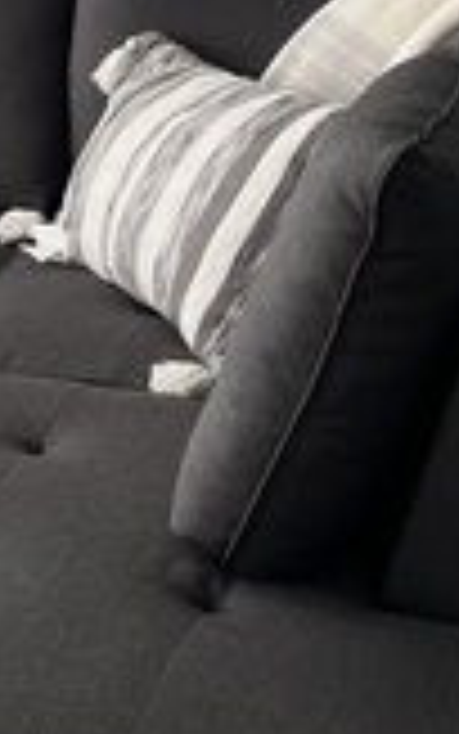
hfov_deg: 11.3
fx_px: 2260
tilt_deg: -9.8
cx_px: -112
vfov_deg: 17.9
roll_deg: +0.8
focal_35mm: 113
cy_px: -16
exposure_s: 1/121
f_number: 1.5
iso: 100
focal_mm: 5.7
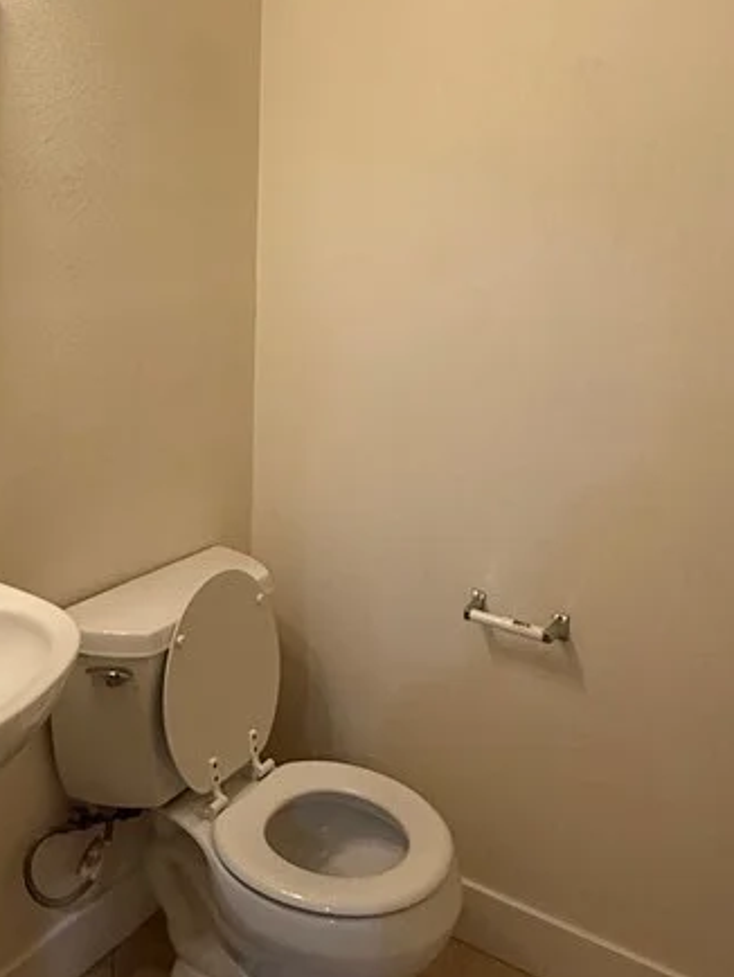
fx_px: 932
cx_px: 302
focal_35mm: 33
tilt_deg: -0.5
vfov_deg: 53.2
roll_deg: -1.2
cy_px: 263
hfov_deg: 42.8
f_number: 2.2
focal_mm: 2.22
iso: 400
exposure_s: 1/60
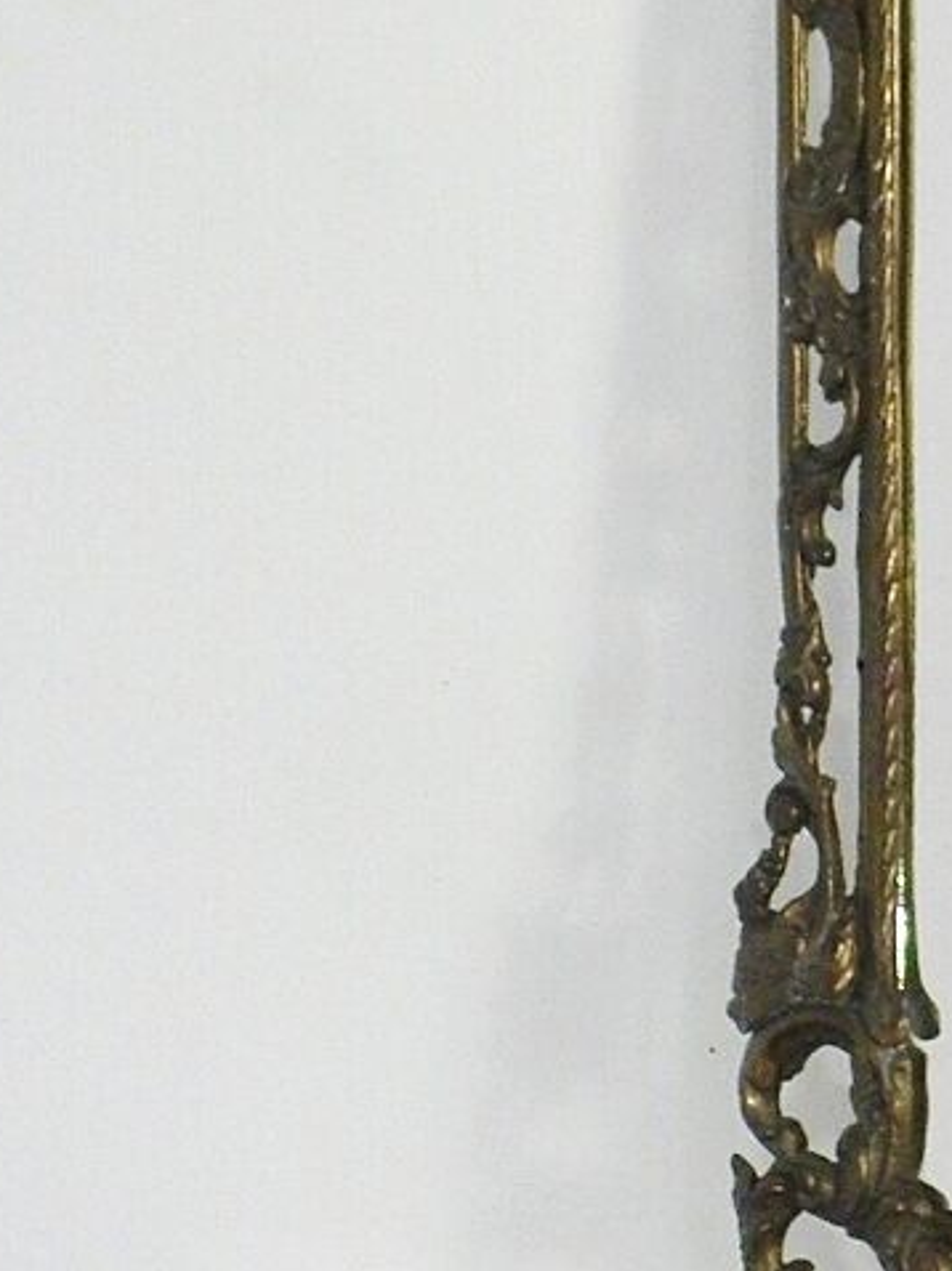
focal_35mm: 193
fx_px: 7083
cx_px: 1577
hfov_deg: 7.5
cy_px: 1359
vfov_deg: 10.1
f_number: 3.7
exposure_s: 1/40
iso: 125
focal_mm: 6.4
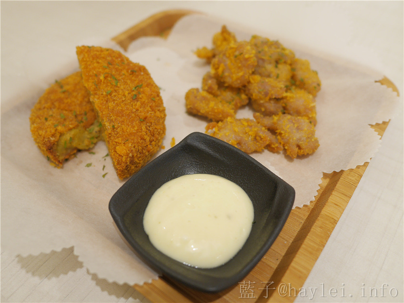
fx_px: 350
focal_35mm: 30
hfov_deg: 60.0
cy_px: 152
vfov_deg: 46.8
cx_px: 202
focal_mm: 15
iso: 320
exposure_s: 1/60
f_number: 2.8
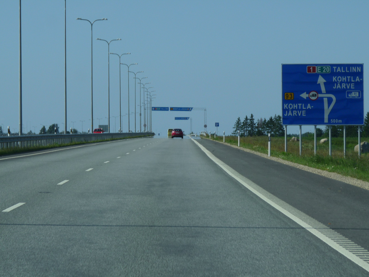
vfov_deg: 8.4
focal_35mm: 176
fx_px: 1876
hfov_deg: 11.2
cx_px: 184
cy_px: 138
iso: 100
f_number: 6.3
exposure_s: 1/500
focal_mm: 31.2
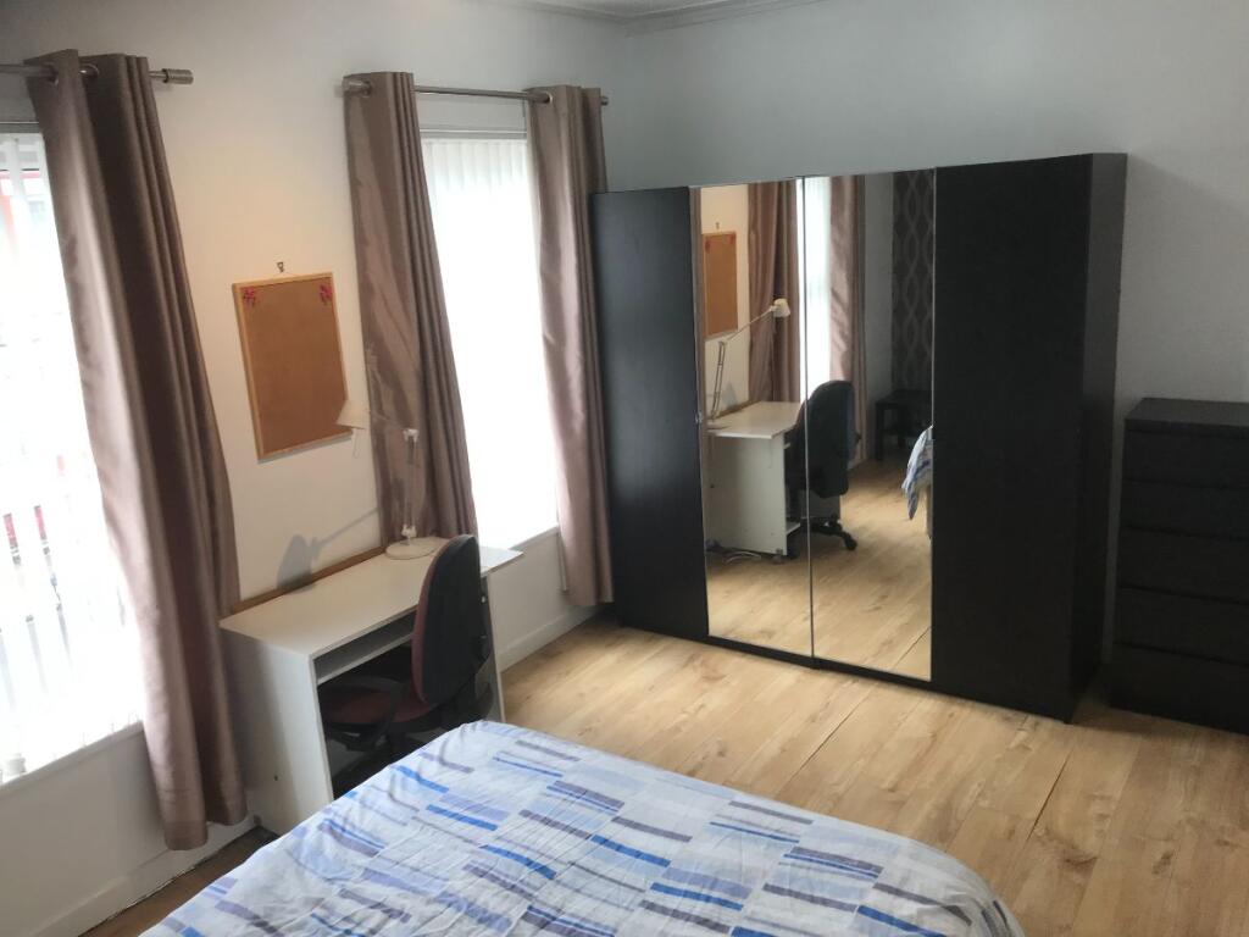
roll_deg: +2.4
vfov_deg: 49.7
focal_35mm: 28
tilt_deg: -9.2
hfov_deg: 63.4
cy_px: 468
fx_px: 1010
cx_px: 624
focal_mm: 3.99
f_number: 1.8
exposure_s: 1/100
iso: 40
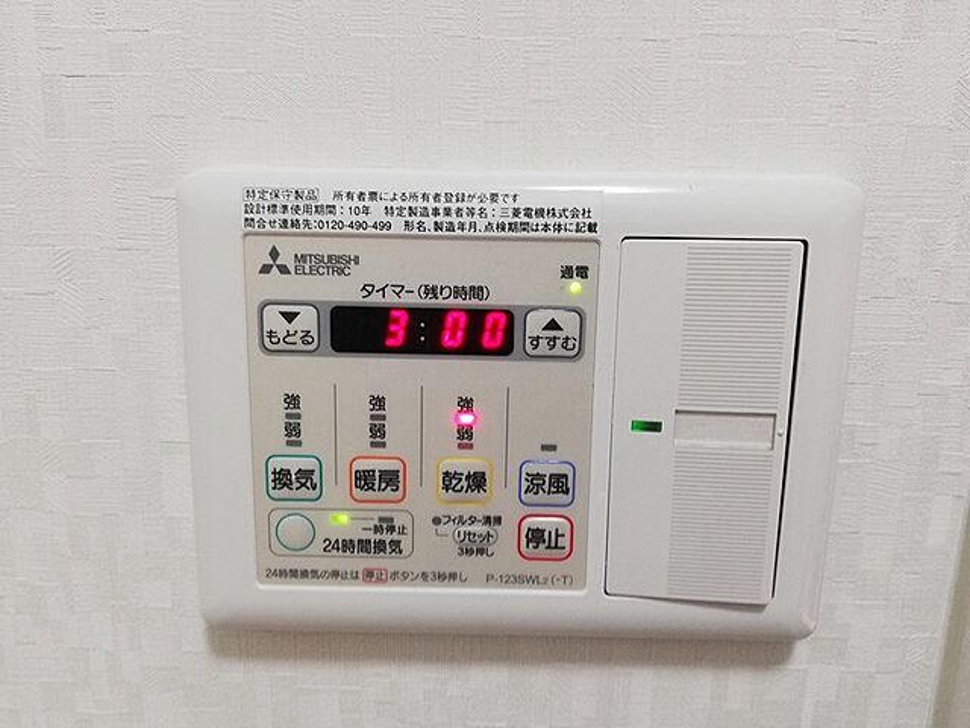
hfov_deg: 67.3
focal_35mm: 26
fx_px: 729
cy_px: 364
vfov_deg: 53.1
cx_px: 485
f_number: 2.2
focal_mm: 3.81
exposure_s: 1/30
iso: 160
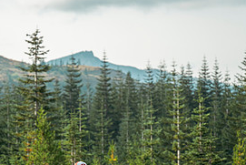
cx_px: 65
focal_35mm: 169
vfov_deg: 8.1
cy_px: 160
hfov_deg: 12.1
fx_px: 1155
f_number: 2.8
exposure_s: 1/2000
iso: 100
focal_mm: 79
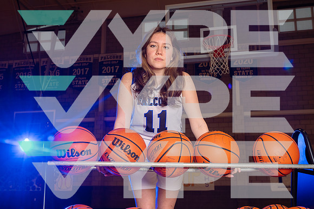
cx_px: 157
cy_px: 104
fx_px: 384
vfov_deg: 30.5
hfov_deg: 44.5
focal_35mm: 44
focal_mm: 44
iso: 400
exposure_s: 1/250
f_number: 7.1
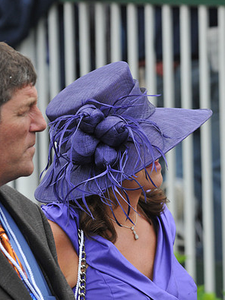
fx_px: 4266
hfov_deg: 3.0
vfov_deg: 4.0
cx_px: 113
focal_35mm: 492
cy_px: 144
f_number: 9
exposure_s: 1/800
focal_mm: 300
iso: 800
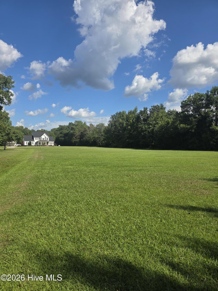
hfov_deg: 58.9
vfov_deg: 73.9
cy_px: 146
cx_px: 109
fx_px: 193
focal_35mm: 23
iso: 12
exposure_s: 1/841
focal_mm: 6.3
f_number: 1.7
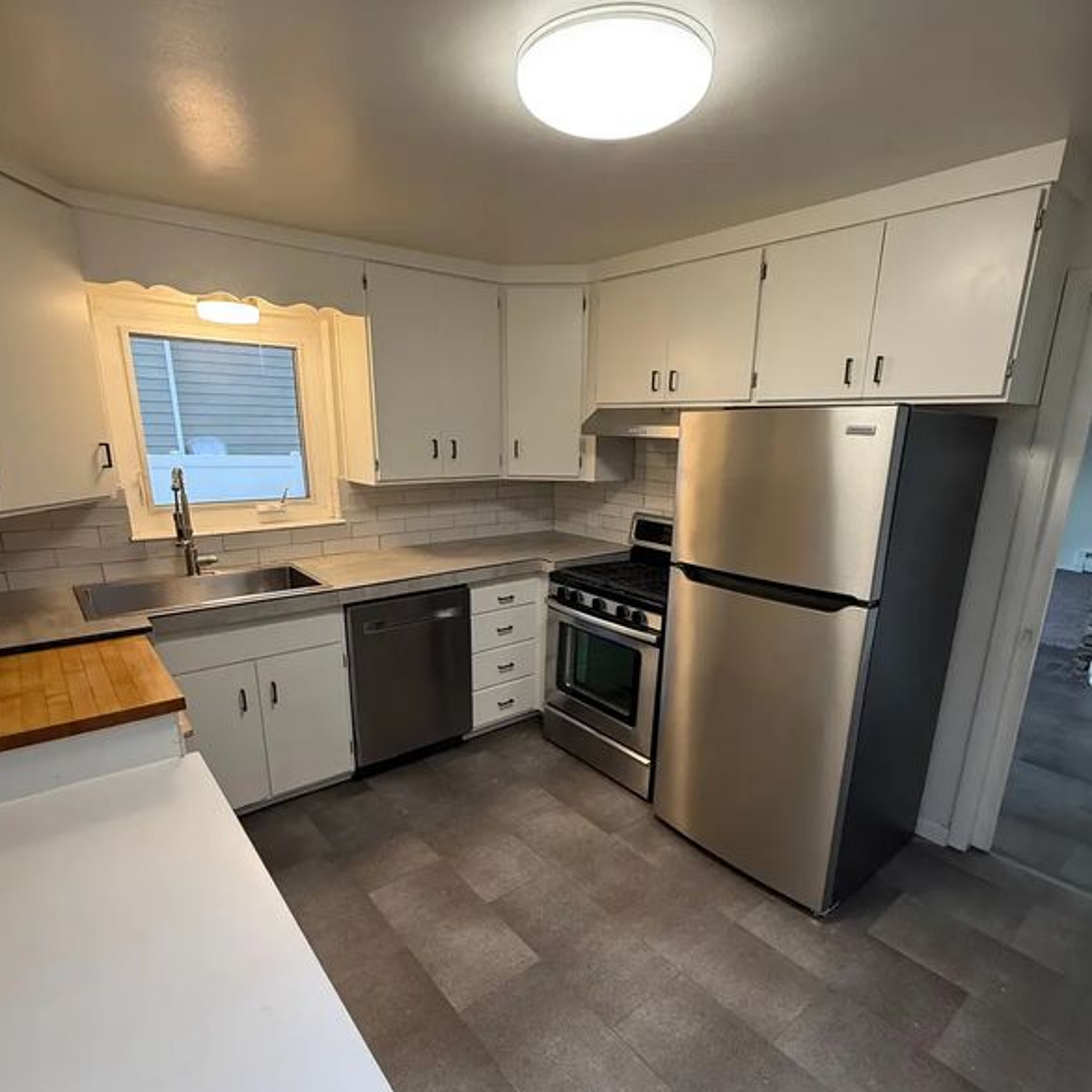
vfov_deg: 80.4
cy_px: 612
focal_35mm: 18
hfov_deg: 80.7
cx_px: 557
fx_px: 642
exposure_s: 1/60
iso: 200
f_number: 2.2
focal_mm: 2.22
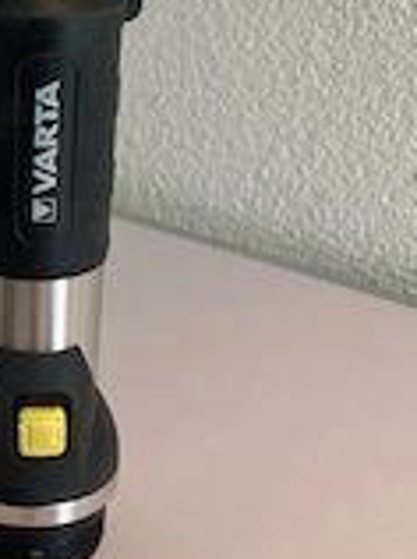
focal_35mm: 66
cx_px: 0
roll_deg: -0.9
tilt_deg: -33.2
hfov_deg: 21.4
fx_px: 1063
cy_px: 485
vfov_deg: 28.5
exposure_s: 1/100
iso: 100
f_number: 1.8
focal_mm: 4.25
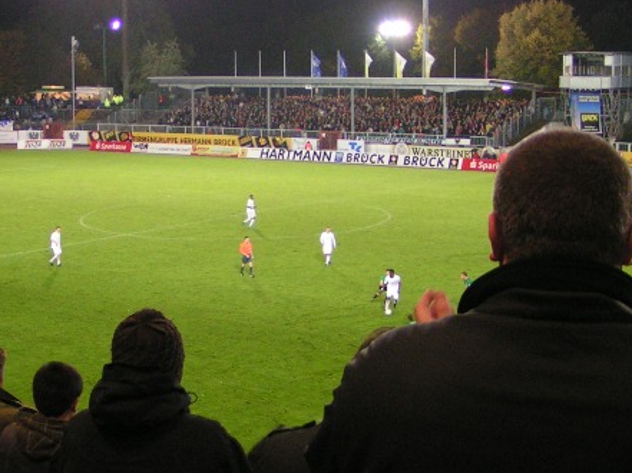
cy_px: 194
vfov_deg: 21.3
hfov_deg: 27.8
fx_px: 1259
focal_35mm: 69
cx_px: 159
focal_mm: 5.8
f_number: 2.8
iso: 200
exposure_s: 1/30
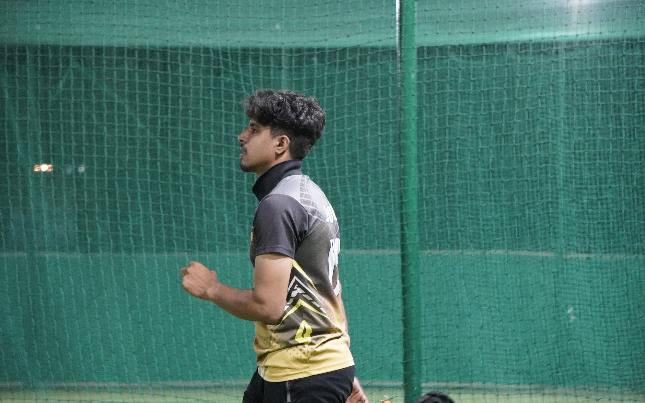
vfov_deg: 9.2
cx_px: 322
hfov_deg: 14.7
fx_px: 2505
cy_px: 201
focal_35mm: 143
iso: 6400
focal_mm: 93
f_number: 5.6
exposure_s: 1/125
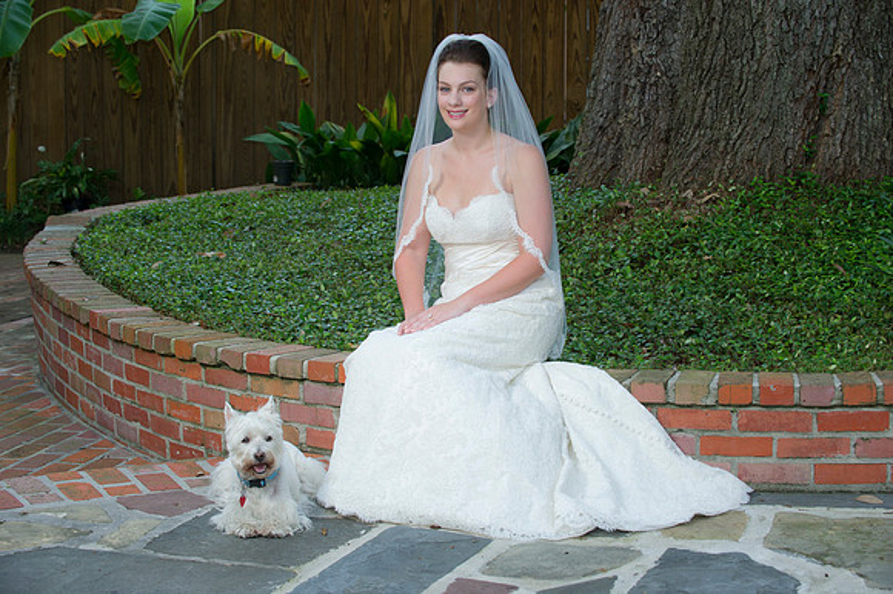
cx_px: 446
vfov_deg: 17.0
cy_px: 297
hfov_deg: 25.4
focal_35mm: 80
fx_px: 1983
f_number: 5
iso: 400
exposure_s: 1/60
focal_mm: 80
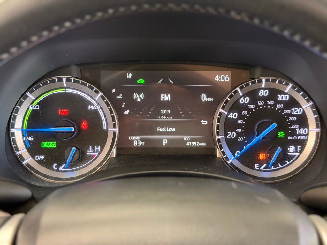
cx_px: 164
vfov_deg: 30.3
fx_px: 453
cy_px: 122
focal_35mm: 48
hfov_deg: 39.7
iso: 400
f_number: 1.78
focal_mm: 6.76
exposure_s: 1/40
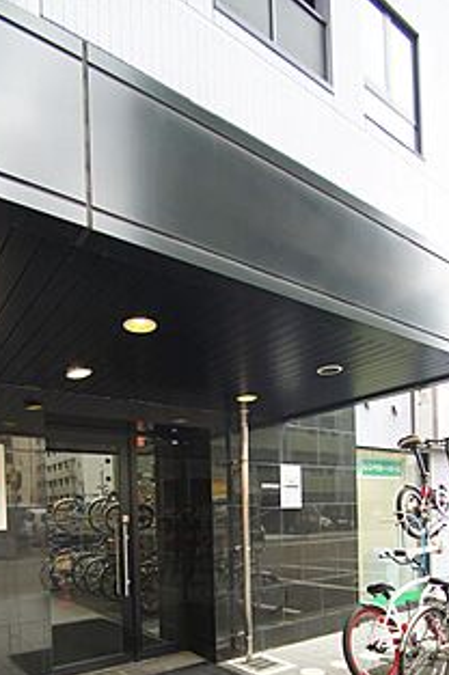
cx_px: 178
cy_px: 513
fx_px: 431
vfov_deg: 70.6
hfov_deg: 54.6
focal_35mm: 23
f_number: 3.5
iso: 100
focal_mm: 10
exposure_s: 1/30
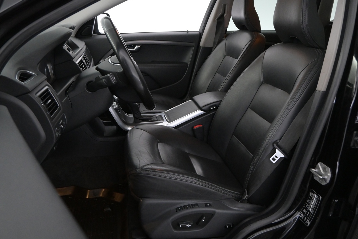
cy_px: 110
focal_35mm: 30
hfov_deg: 61.9
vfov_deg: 43.6
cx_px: 187
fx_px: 298
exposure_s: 1/60
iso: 2500
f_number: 4
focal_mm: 16
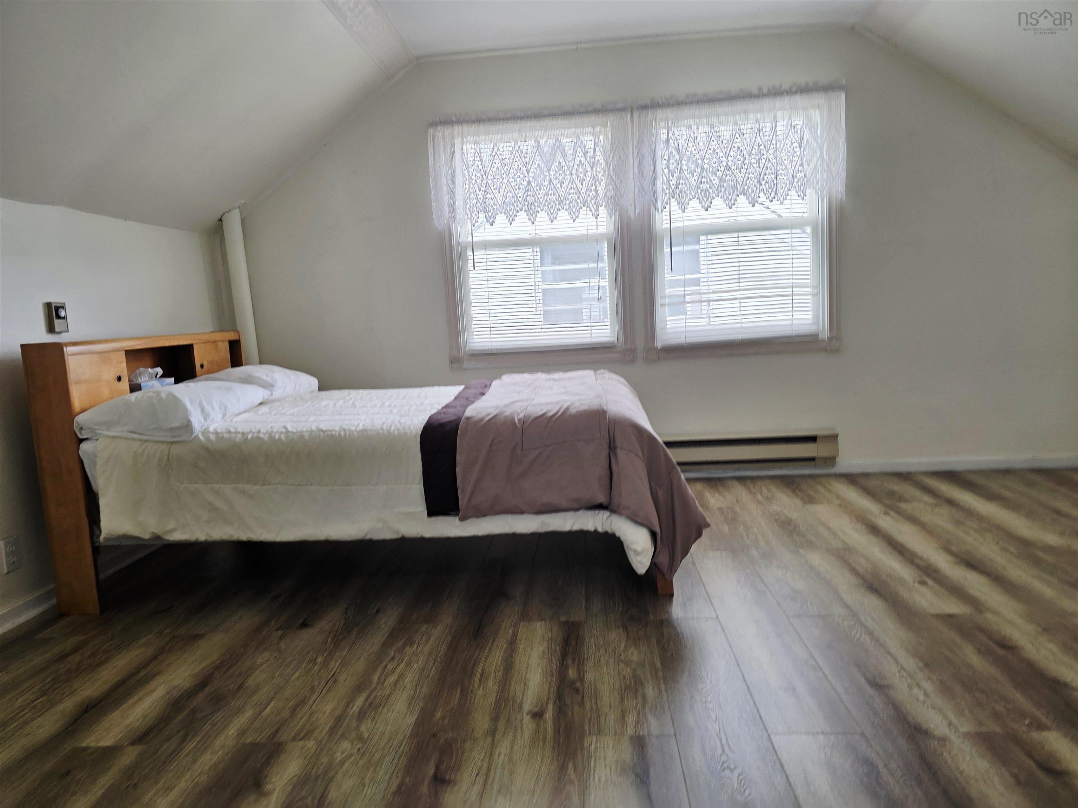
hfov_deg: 73.9
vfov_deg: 58.9
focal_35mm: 23
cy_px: 404
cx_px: 539
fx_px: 716
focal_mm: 6.3
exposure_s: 1/59.5
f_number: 1.7
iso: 16
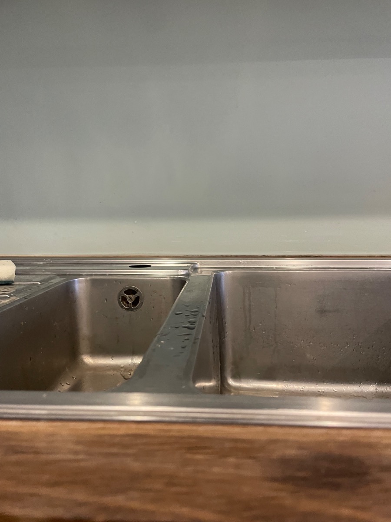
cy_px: 261
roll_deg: +1.2
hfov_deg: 53.1
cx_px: 196
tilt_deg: -8.3
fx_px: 392
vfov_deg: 67.3
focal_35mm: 26
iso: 400
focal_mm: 4.2
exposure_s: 1/33
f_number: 1.6
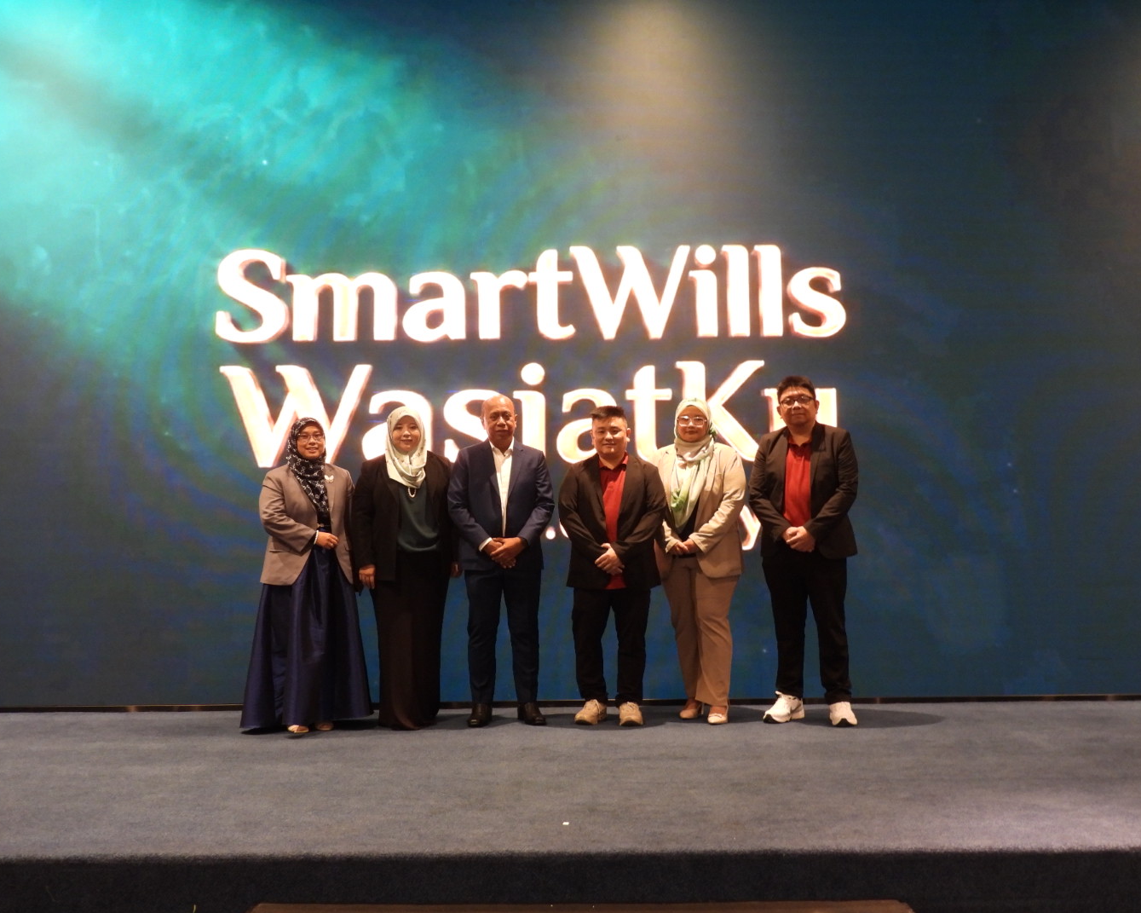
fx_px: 1418
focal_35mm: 42
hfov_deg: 43.8
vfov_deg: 35.7
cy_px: 454
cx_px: 560
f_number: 3.2
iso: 400
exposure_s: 1/10
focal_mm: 7.1
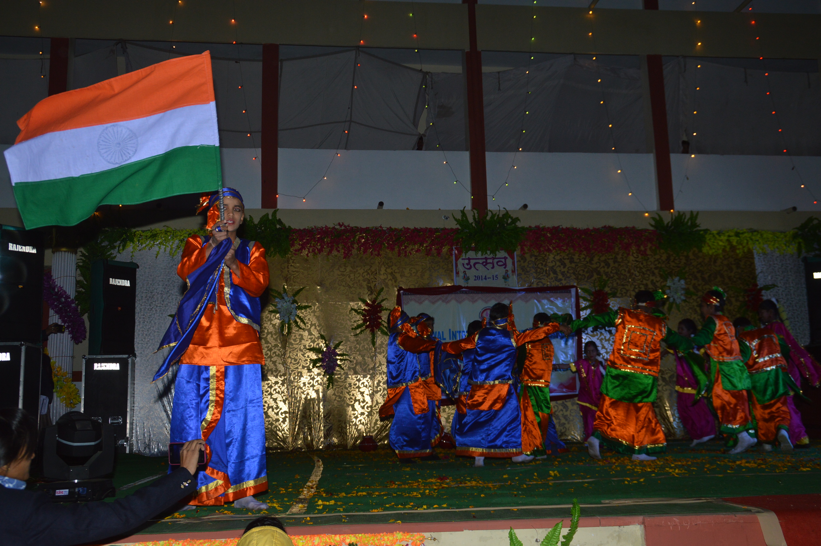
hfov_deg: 51.3
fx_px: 854
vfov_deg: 35.4
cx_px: 410
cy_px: 273
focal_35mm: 38
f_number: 5.6
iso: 400
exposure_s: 1/125
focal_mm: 25
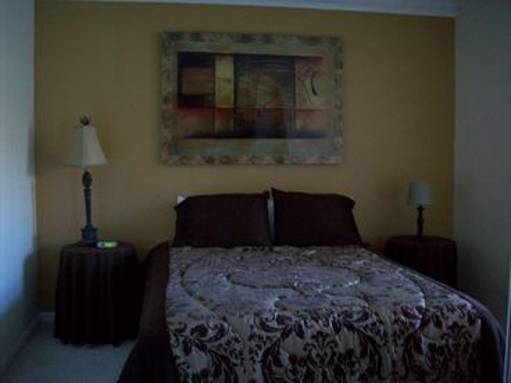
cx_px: 256
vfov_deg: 38.7
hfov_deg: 50.1
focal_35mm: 37
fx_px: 546
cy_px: 192
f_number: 2.8
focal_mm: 6.2
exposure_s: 1/8
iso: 200
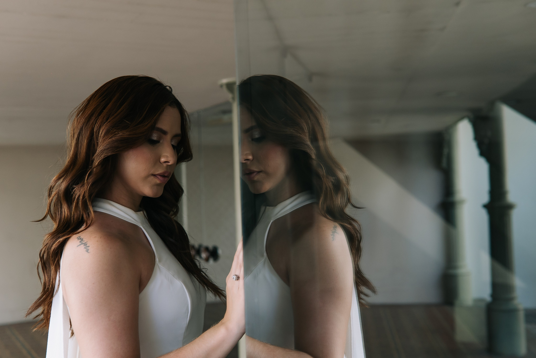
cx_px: 268
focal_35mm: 45
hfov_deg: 43.6
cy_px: 179
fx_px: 670
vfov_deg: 29.9
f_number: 2.8
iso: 250
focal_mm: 30
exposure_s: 1/250
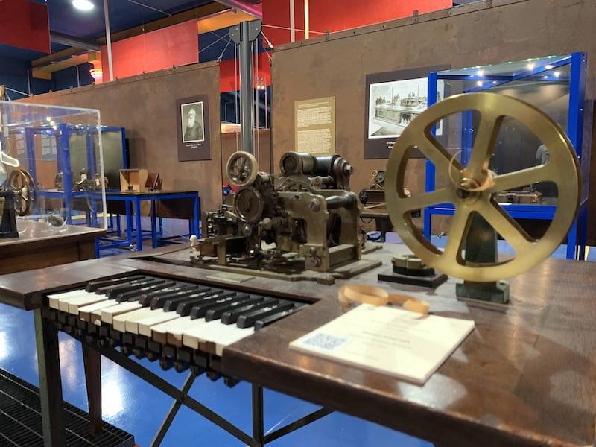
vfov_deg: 53.1
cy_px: 224
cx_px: 298
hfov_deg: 67.3
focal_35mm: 26
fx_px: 448
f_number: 1.8
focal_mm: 4.25
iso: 640
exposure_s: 1/25
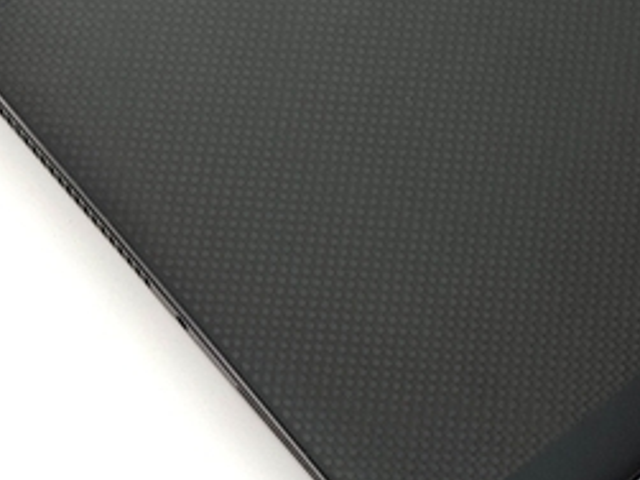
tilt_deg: -57.5
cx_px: 694
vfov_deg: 9.6
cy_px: -43
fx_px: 2827
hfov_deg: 12.7
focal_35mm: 153
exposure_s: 1/121
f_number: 1.78
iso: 64
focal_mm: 6.76
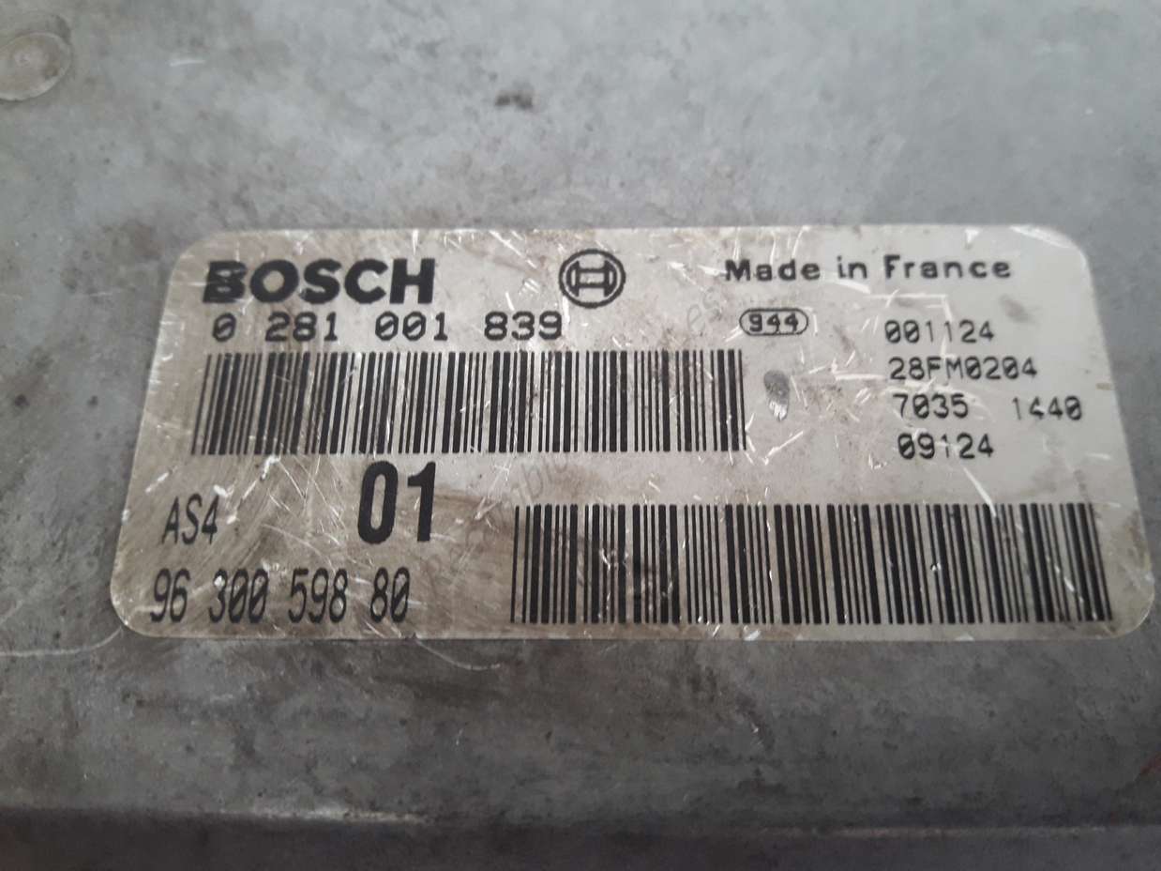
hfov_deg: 63.5
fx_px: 939
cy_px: 436
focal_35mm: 28
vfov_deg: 49.7
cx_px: 580
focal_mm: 3.7
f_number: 1.9
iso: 125
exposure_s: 1/33
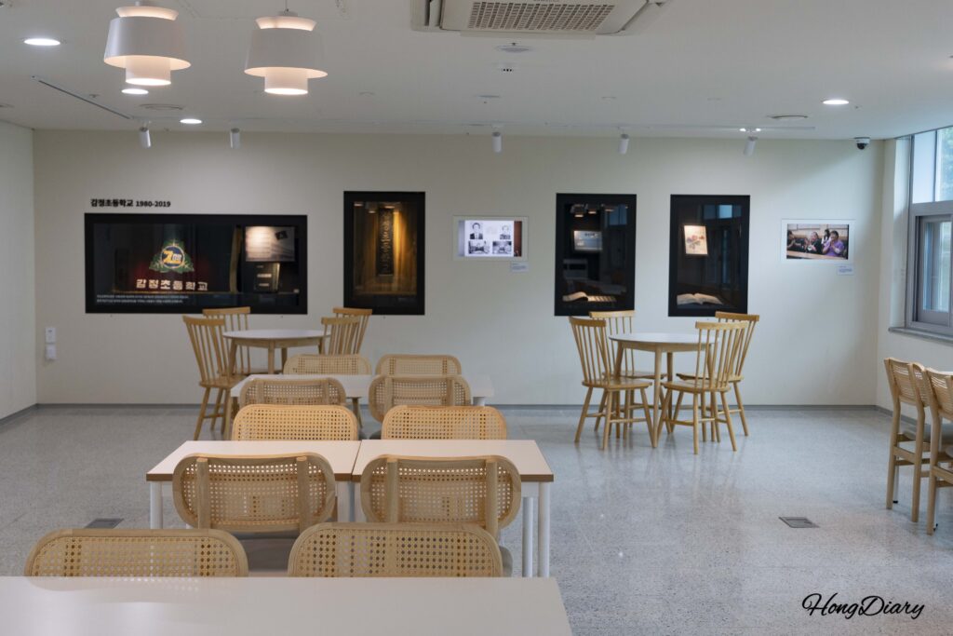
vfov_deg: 29.9
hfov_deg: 43.6
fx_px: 1191
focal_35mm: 45
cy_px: 318
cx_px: 476
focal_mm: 45
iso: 1000
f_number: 5.6
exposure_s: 1/160
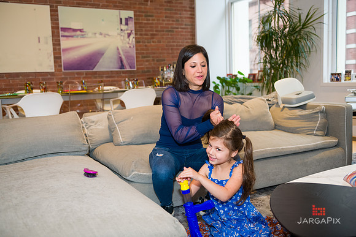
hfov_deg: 54.4
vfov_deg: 37.9
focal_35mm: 35
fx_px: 346
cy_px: 118
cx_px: 178
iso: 1000
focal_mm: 35
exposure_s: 1/125
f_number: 3.2
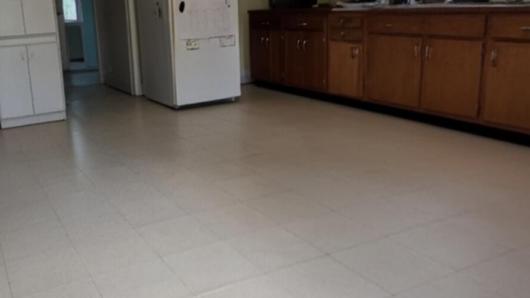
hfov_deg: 57.6
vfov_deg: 36.5
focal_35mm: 32
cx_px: 127
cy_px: 117
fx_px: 450
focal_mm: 1.7
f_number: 2.2
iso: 100
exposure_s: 1/60.2
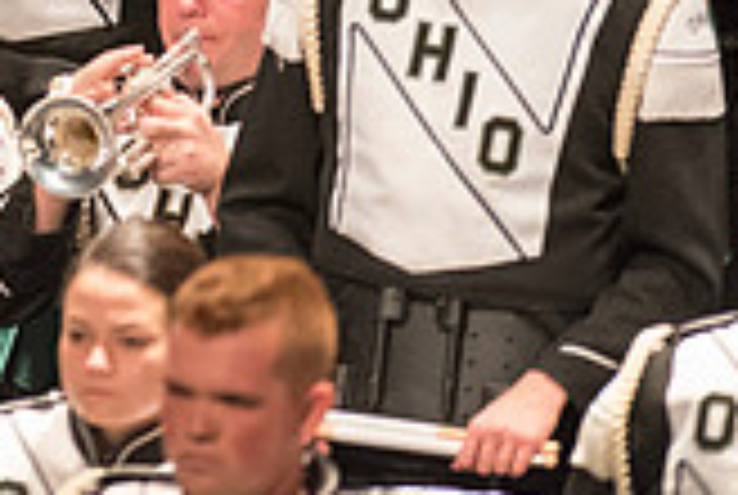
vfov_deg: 1.3
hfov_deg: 1.9
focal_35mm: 1059
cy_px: -340
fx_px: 21749
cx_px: -454
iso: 4000
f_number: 2.8
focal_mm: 300
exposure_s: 1/500
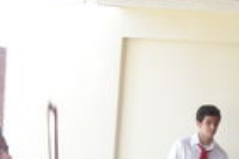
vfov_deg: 7.4
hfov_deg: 11.3
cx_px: 188
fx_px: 1200
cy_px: 280
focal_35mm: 181
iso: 80
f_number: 3.5
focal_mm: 6.7
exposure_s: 1/30
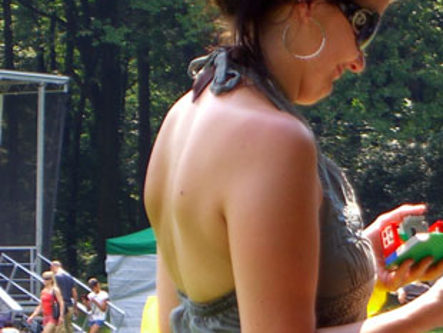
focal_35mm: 294
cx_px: 457
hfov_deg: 6.7
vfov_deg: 5.1
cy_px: 286
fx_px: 3765
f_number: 5.1
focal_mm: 23.7
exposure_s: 1/100
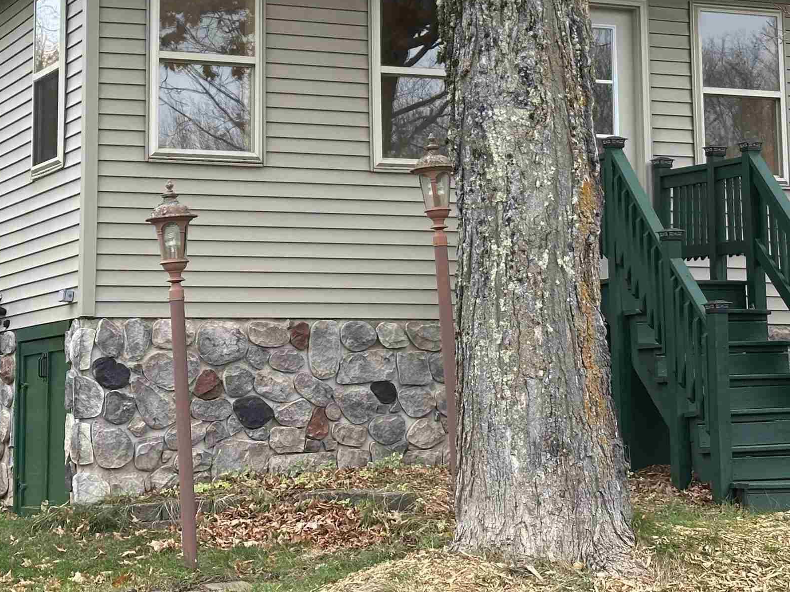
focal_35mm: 93
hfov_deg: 21.1
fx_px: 2122
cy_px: 50
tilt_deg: +8.1
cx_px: 407
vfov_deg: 15.7
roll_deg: +1.7
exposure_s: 1/157
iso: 64
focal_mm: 6.86
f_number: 1.78
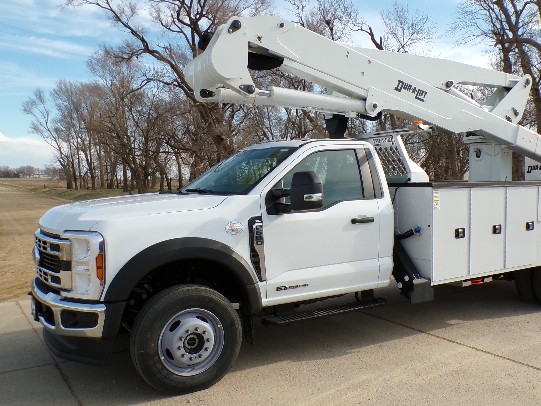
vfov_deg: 41.7
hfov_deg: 53.5
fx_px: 531
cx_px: 327
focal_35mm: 34
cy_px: 230
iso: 100
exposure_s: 1/480
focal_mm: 4.3
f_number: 4.4
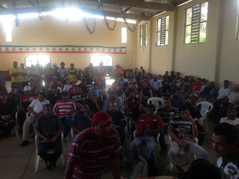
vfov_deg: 40.6
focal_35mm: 35
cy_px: 90
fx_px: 241
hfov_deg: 52.7
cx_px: 120
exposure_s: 1/40
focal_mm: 4.28
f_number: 2.4
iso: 50
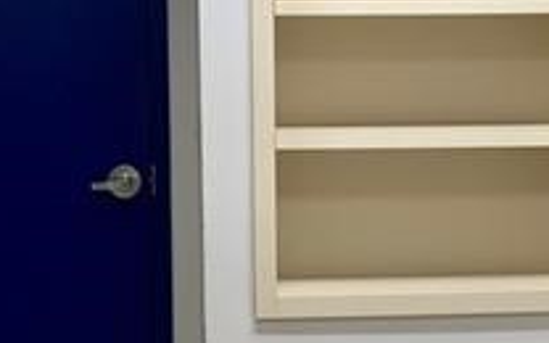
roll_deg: +0.5
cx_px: 325
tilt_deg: -5.5
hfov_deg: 20.4
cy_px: 187
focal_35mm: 102
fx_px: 1526
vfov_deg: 12.8
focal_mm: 4.25
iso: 80
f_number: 1.8
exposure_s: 1/60
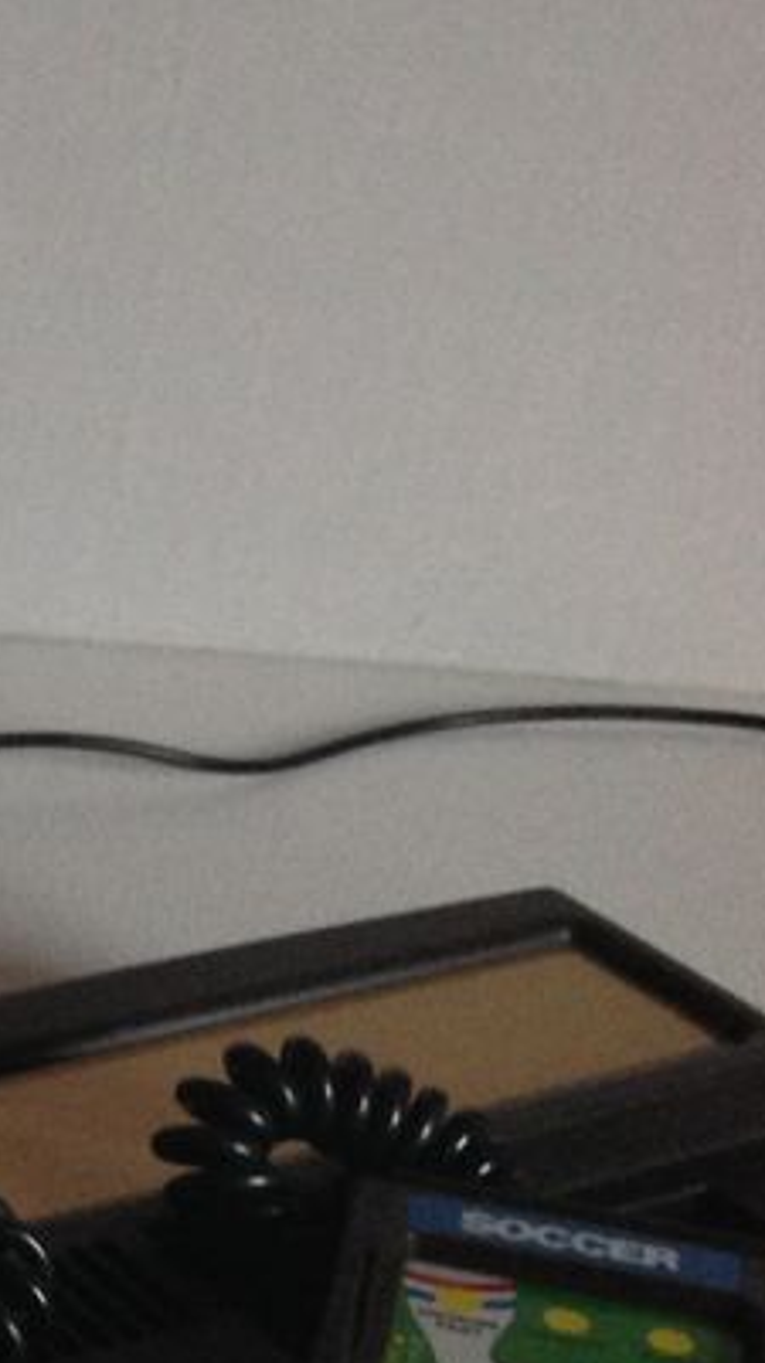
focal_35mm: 95
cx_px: -884
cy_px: 913
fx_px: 3432
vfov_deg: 22.4
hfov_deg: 11.2
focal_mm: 4.28
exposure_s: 1/15
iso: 250
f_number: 2.4
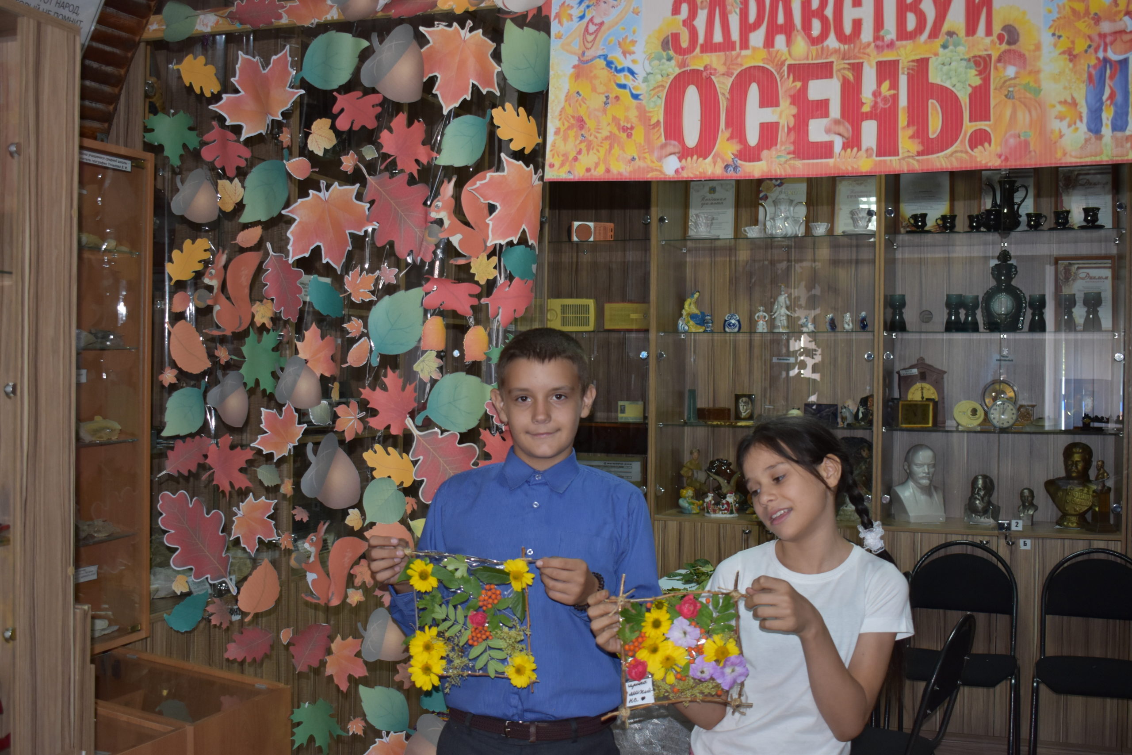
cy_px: 378
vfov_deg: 33.0
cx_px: 566
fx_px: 1273
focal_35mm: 40
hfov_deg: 47.9
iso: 1000
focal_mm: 27
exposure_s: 1/60
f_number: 4
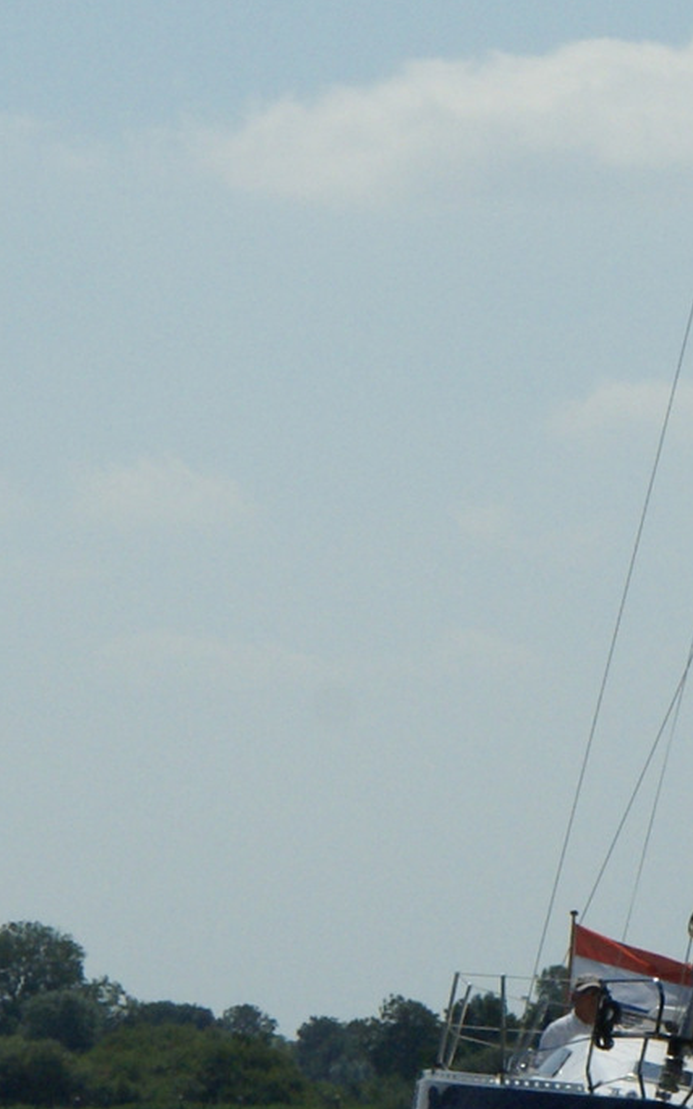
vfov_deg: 5.4
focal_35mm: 391
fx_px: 11818
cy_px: 413
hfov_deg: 3.3
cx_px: 1074
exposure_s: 1/640
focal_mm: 70
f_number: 16
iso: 400
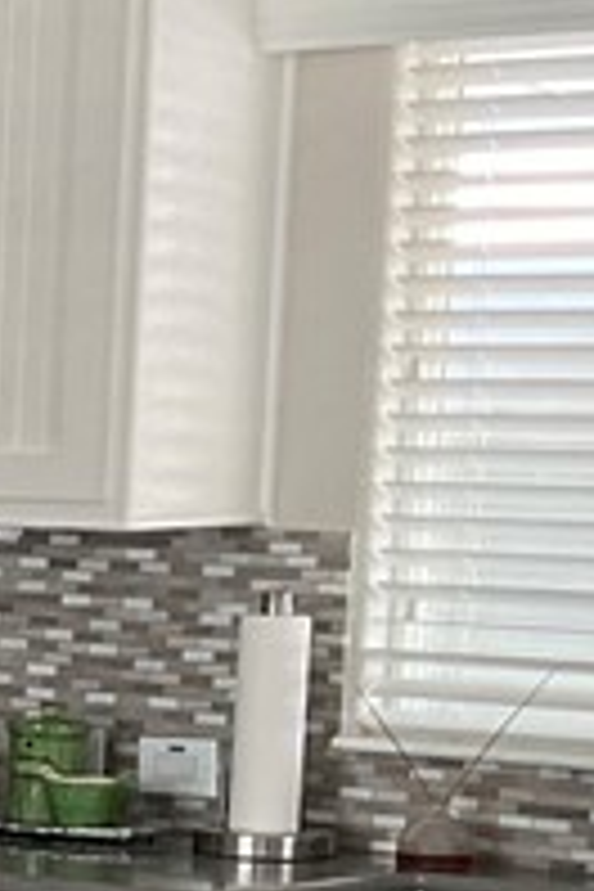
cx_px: -868
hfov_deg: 8.1
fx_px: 3861
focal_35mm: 156
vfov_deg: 12.9
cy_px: 972
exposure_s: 1/60
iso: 80
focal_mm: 3
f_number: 1.8
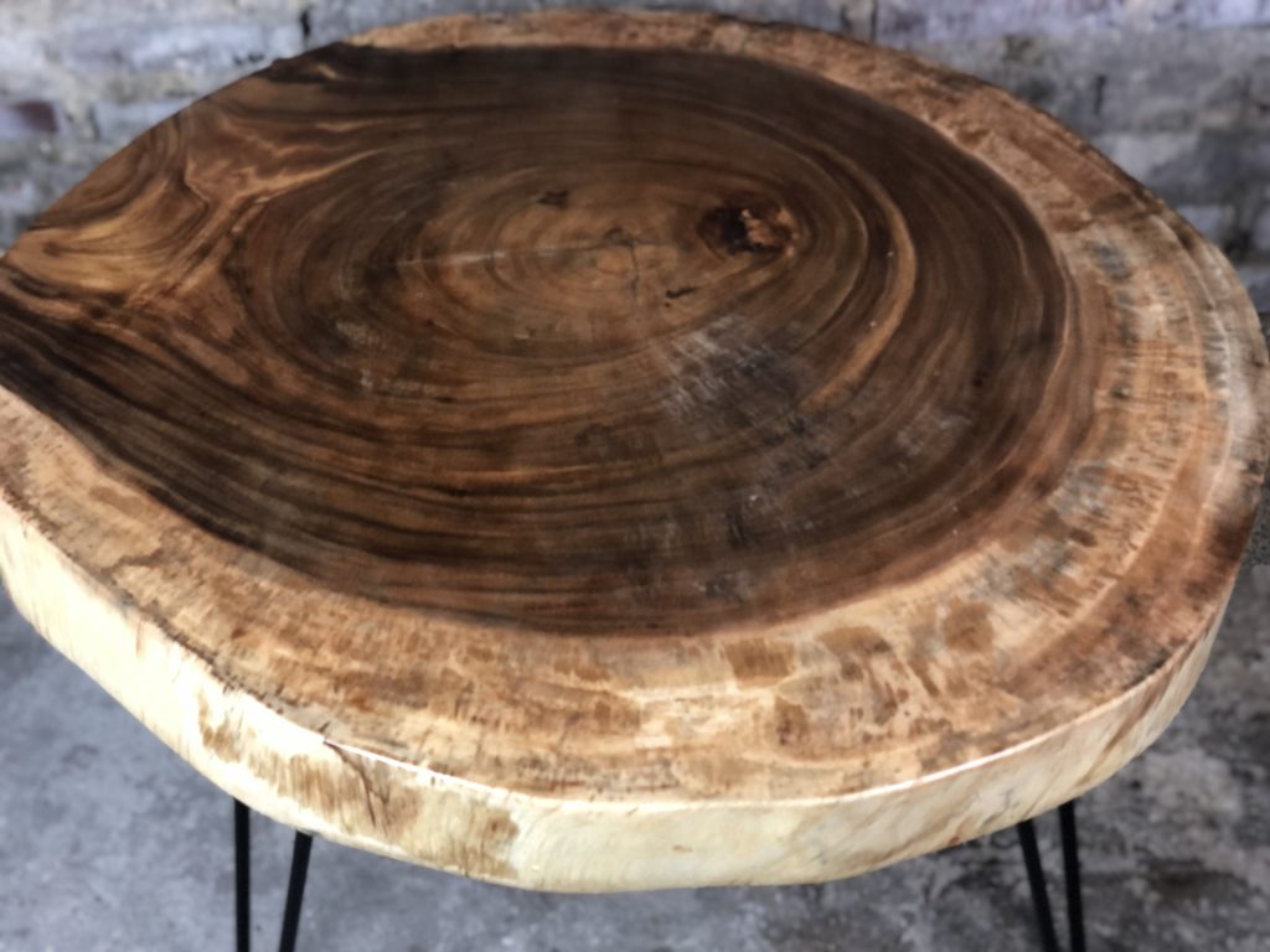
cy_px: 476
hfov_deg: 36.8
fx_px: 1908
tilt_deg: -44.8
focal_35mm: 52
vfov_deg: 28.0
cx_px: 635
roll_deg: +3.7
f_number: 2.4
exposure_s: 1/25
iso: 125
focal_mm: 6
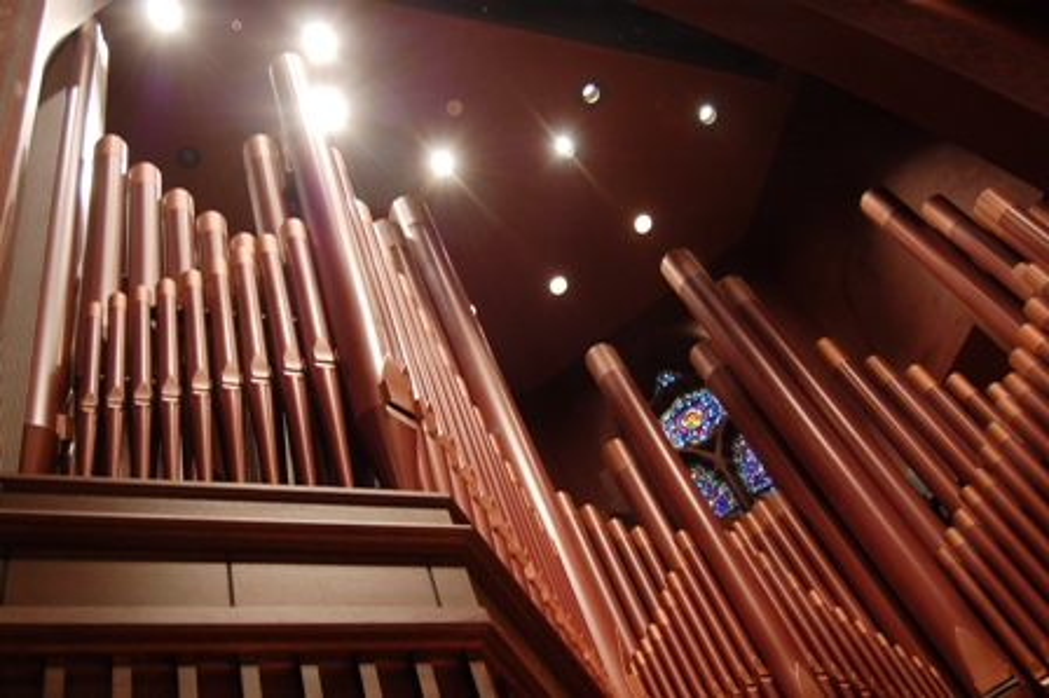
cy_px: 349
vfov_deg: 34.2
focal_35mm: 39
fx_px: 1136
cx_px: 524
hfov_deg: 49.6
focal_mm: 26
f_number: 4.5
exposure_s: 1/30
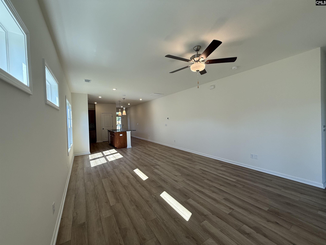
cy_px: 122
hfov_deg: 102.1
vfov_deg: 85.7
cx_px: 163
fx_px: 132
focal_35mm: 14
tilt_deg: -0.3
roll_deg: +2.7
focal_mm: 2.22
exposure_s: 1/120
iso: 64
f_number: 2.2
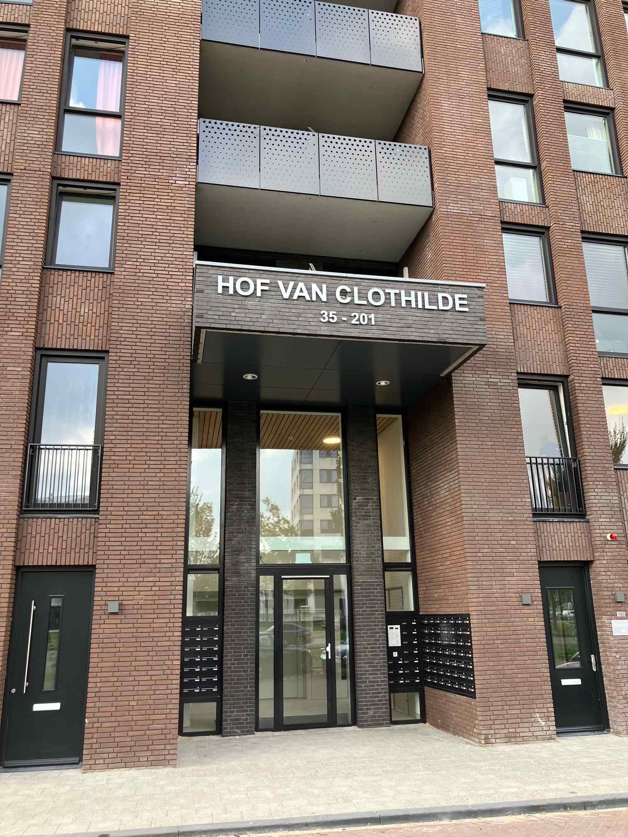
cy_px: 418
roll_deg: +0.7
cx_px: 314
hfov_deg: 49.7
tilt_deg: +16.2
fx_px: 677
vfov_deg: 63.4
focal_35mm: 28
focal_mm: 3.99
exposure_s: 1/121
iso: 25
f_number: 1.8
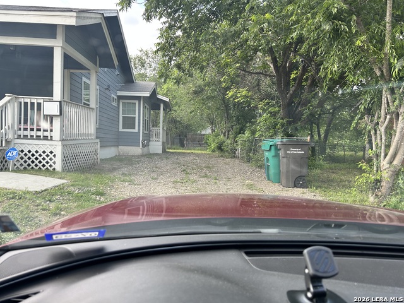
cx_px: 202
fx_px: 303
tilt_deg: -2.3
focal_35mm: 26
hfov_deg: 67.3
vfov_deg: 53.1
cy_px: 152
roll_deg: -1.4
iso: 50
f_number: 1.5
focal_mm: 5.7
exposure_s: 1/365
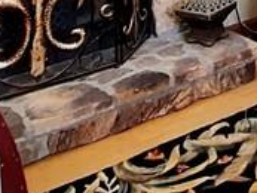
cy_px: -249
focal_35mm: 77
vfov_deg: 14.2
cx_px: 324
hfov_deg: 22.8
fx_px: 572
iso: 160
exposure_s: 1/40
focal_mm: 1.74
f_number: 2.2
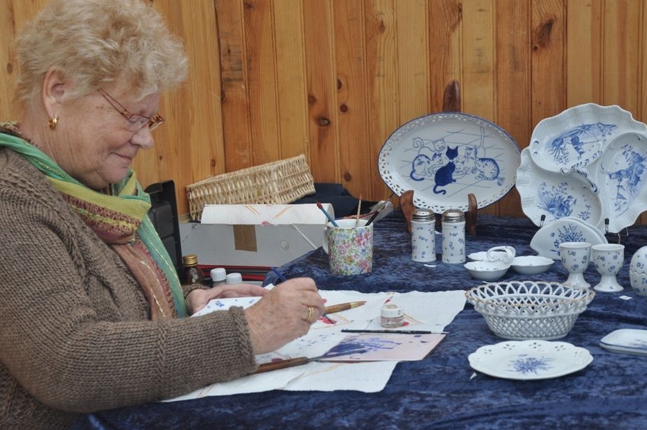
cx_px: 312
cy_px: 198
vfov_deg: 17.2
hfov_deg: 25.7
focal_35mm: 79
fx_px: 1418
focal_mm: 48
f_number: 8
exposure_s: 1/250
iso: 200
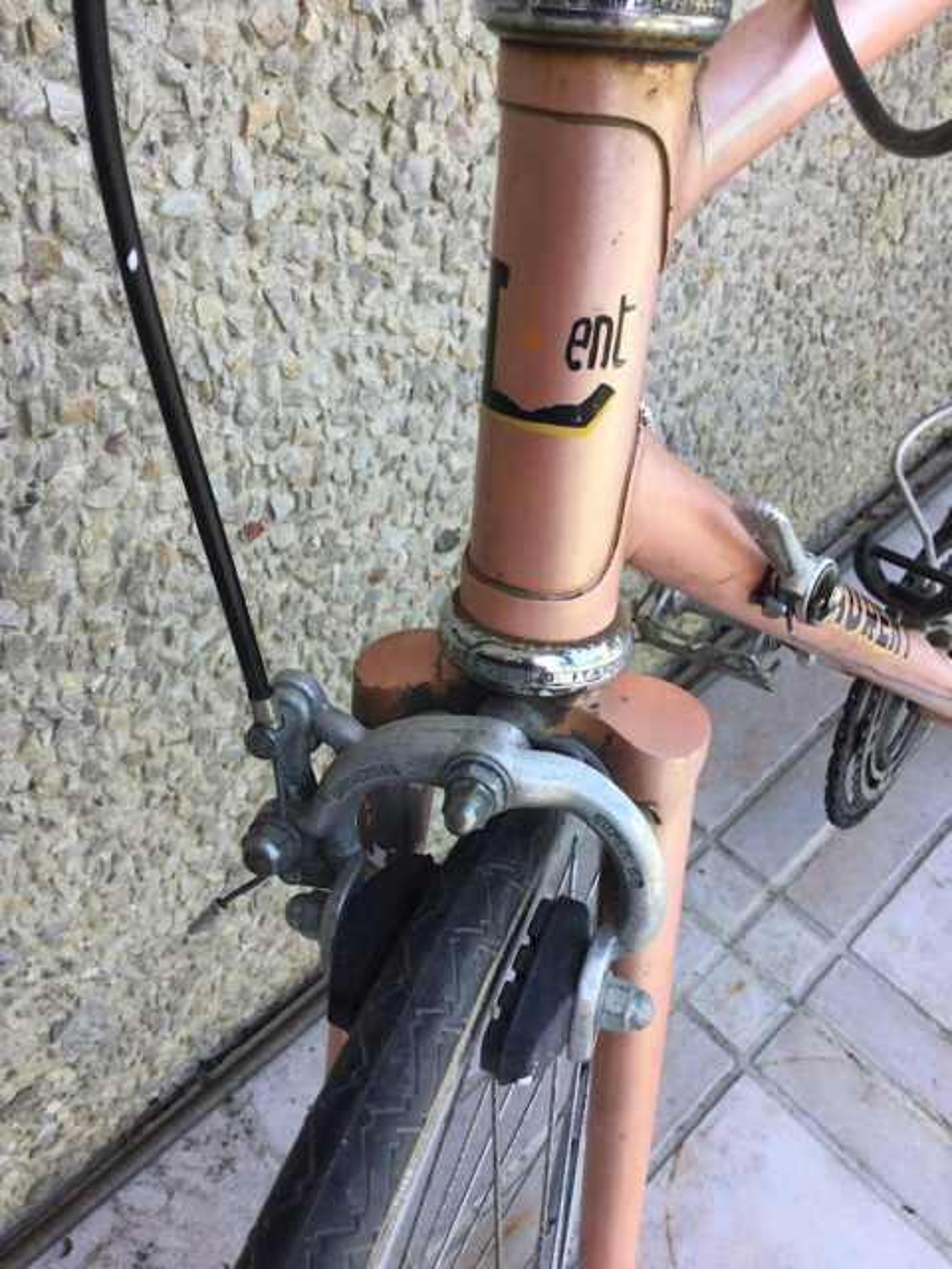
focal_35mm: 31
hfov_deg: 45.4
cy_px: 634
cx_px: 476
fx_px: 1137
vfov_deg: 58.4
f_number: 2.4
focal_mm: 3.3
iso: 32
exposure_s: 1/100
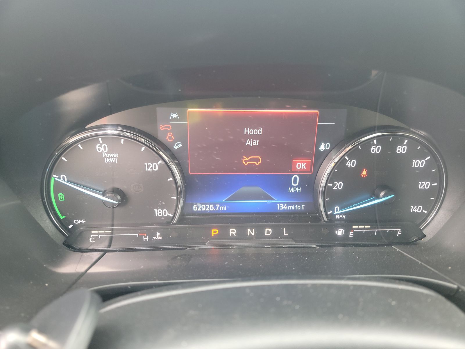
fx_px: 322
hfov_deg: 71.6
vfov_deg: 56.8
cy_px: 174
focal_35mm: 24
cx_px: 232
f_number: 1.8
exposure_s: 1/59
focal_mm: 6.7
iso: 410
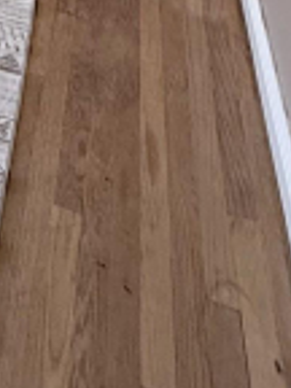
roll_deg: -0.9
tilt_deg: -10.3
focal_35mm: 65
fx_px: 729
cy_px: -365
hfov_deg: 19.6
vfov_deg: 19.3
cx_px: -146
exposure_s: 1/95
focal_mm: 2.22
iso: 400
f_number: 2.2
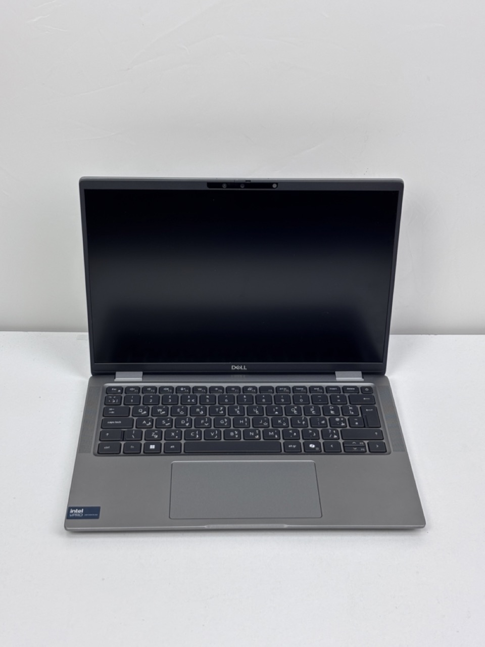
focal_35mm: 52
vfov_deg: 36.8
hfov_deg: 28.0
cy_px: 324
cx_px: 242
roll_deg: -1.8
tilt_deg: -33.8
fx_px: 971
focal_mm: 5.96
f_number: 1.6
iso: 25
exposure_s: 1/104
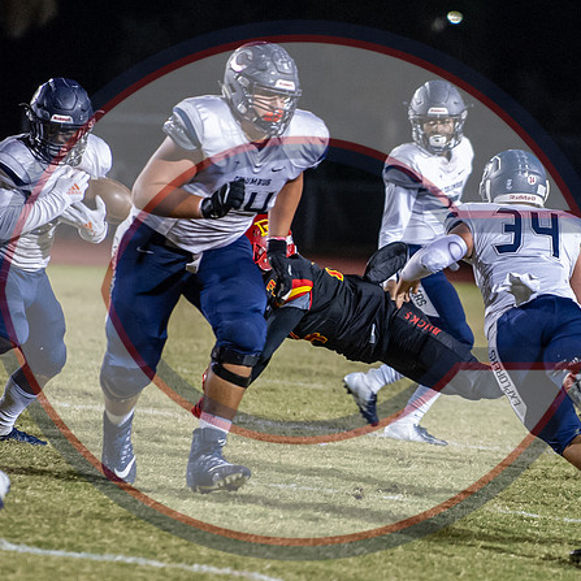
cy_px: 301
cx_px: 430
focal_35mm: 389
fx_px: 7387
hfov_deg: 4.5
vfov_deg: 4.5
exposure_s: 1/500
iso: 5000
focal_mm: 200
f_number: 3.2
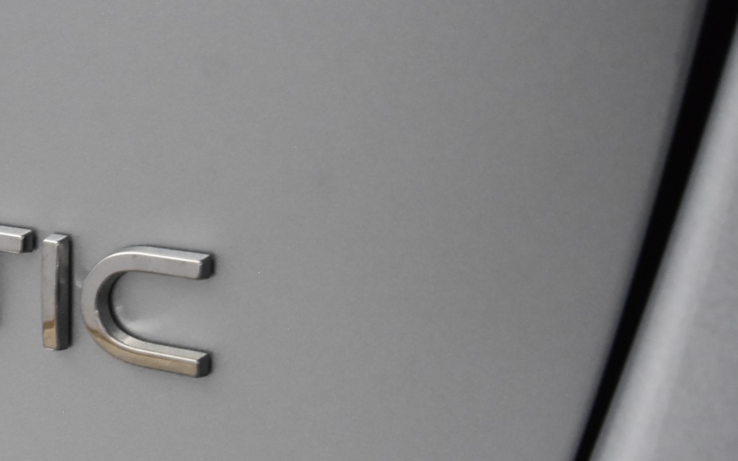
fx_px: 1488
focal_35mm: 74
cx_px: -134
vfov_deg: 17.5
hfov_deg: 25.2
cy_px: 364
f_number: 5.6
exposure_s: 1/60
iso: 1250
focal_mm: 20
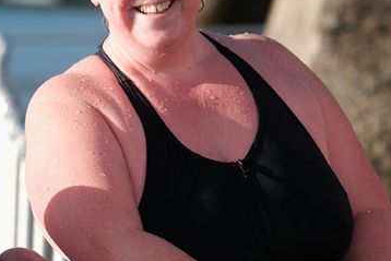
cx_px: -8
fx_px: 5074
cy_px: 119
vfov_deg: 2.9
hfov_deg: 4.4
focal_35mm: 467
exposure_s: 1/1600
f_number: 4
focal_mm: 124.3
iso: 400
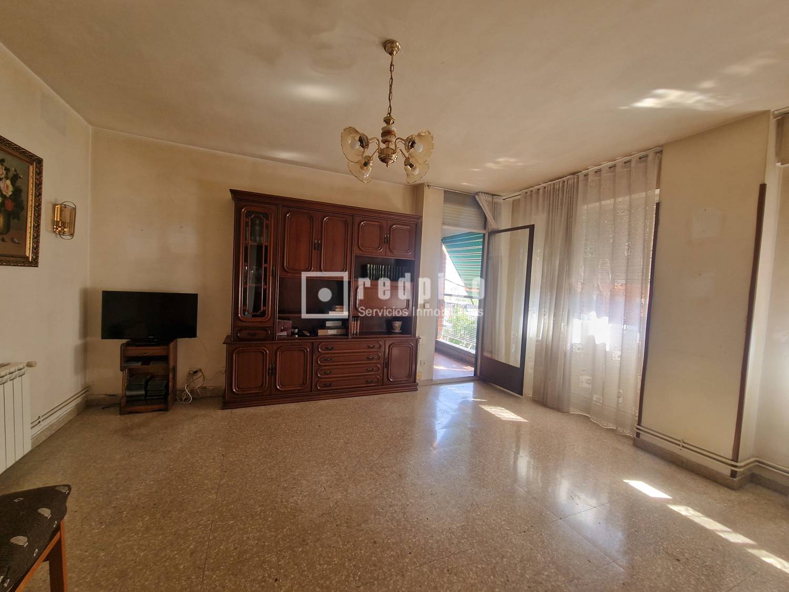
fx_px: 296
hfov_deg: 106.2
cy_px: 296
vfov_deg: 89.9
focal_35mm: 13
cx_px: 394
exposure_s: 1/50
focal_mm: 2.2
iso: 100
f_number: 2.2
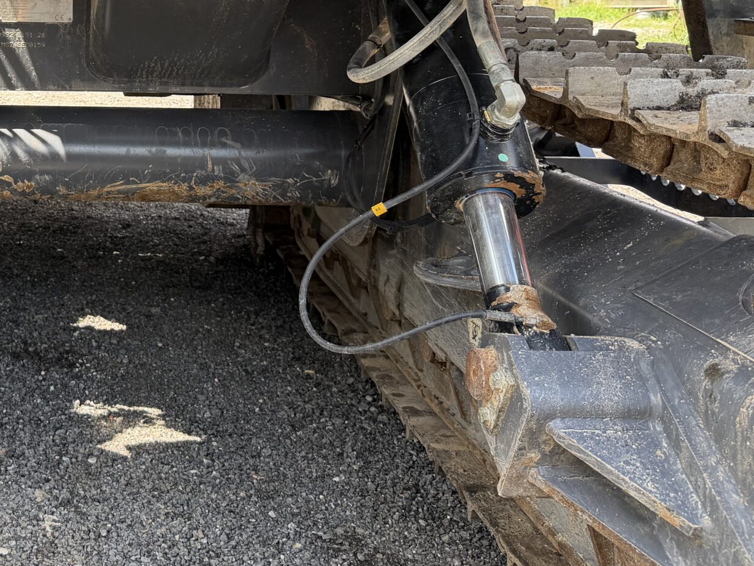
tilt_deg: -2.8
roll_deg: +1.5
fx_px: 1089
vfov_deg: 27.9
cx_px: 9
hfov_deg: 34.8
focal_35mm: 50
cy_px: 41
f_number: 1.78
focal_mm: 6.76
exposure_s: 1/433
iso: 100
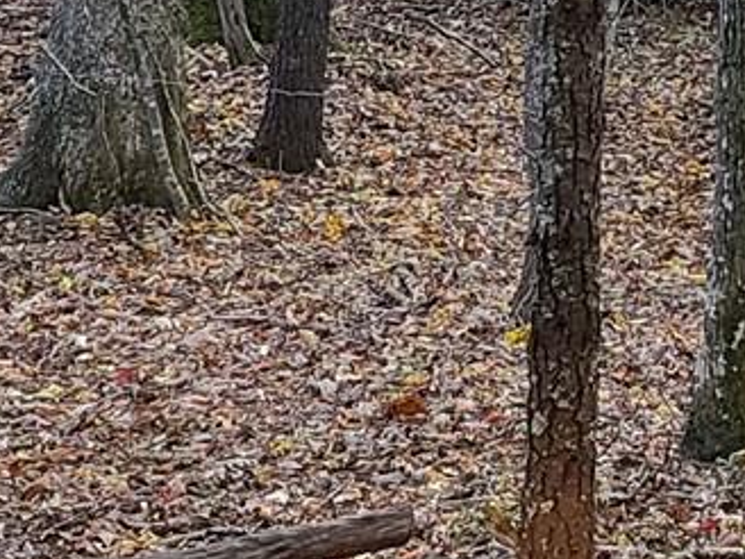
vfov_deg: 8.7
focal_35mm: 156
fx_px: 3357
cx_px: 1333
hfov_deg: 11.7
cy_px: -723
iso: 80
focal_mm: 7
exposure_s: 1/59
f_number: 1.8
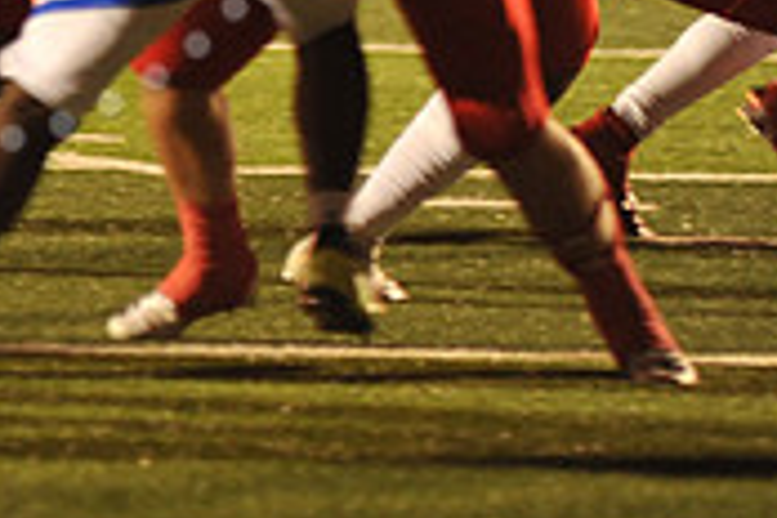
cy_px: -272
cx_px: -76
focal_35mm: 666
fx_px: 14373
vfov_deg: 2.1
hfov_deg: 3.1
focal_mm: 200
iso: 2000
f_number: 2.8
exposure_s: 1/200
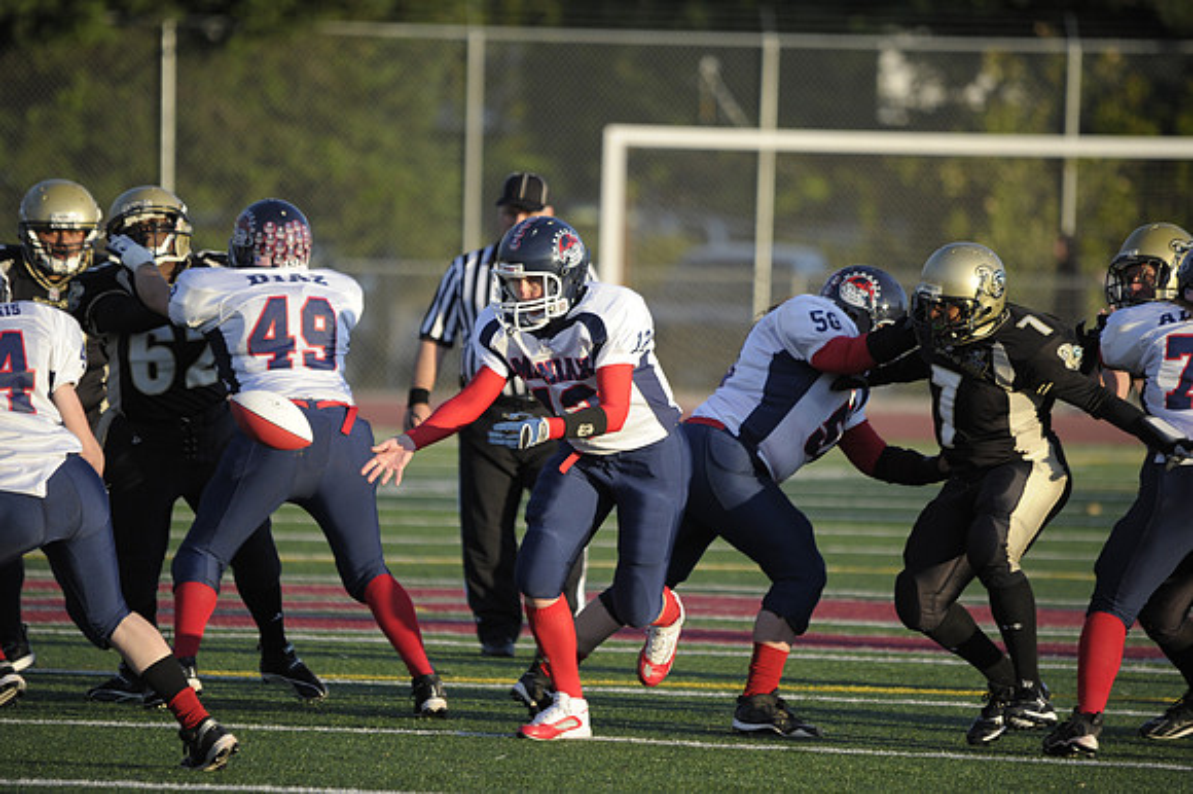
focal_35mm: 500
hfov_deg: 4.1
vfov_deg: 2.7
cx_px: 596
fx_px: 16559
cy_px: 397
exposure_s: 1/1000
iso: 1100
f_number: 6.3
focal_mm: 500
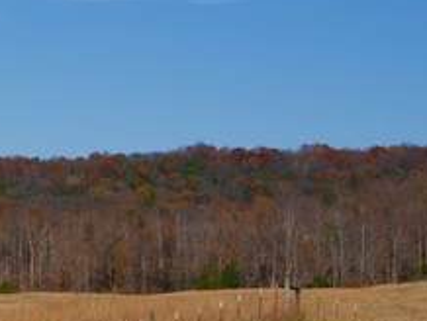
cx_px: -752
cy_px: 324
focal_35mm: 205
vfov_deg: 7.2
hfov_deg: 8.4
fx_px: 2528
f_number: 10
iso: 100
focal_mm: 36.3
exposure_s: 1/250
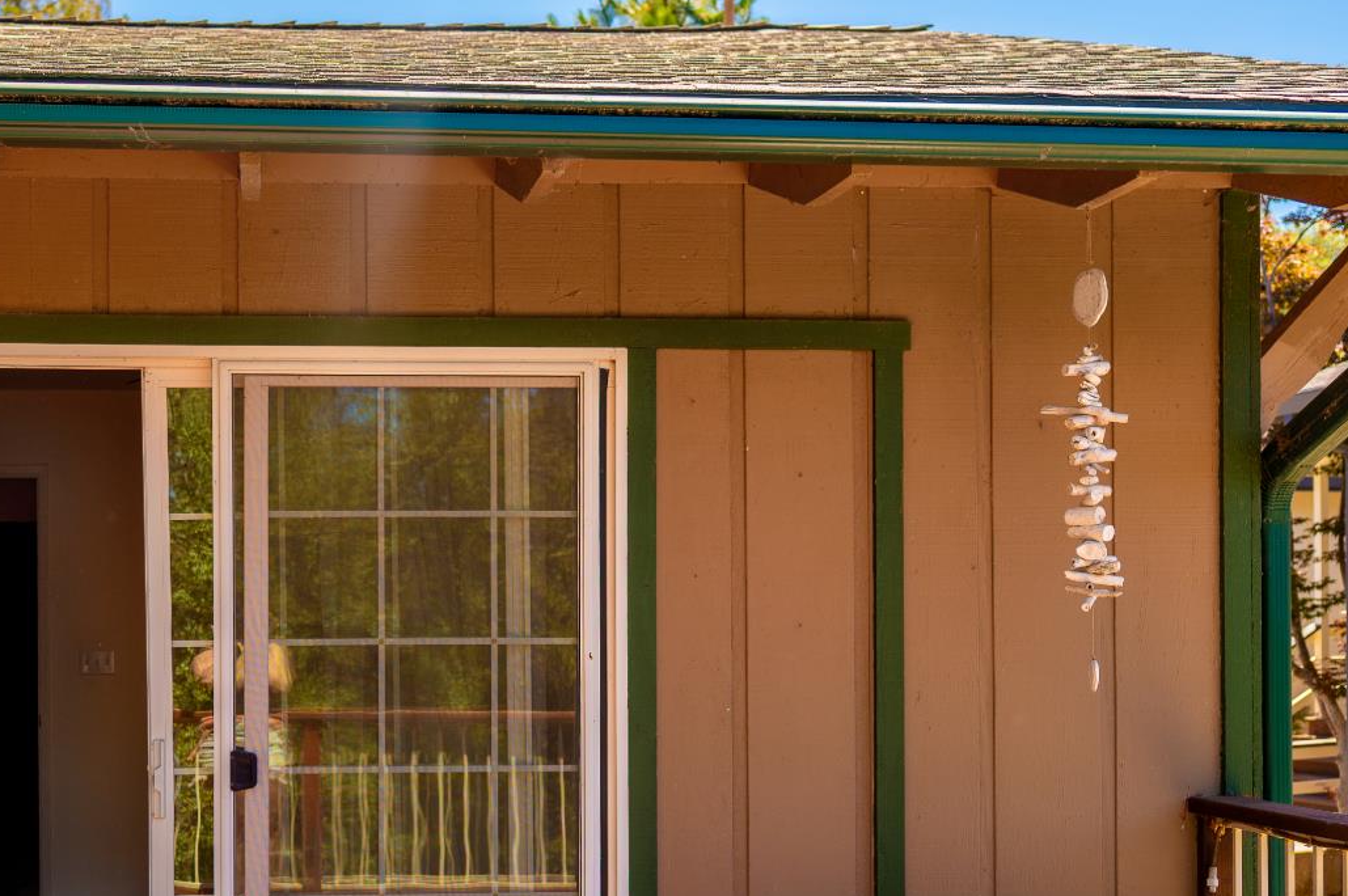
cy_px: 622
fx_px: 1908
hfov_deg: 38.2
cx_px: 381
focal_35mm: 51
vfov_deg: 26.2
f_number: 4
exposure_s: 1/320
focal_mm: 35
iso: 50
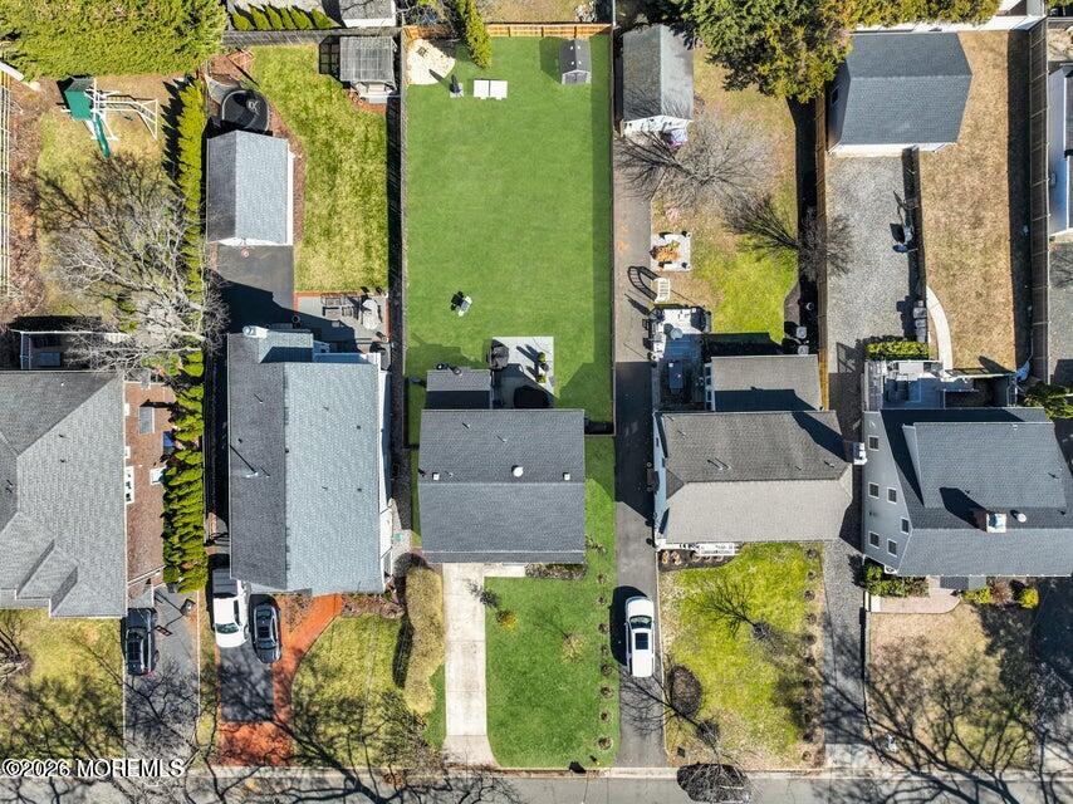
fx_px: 744
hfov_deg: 71.6
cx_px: 536
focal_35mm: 24
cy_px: 402
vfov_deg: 56.8
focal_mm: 12.29
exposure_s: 1/320
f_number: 2.8
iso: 120
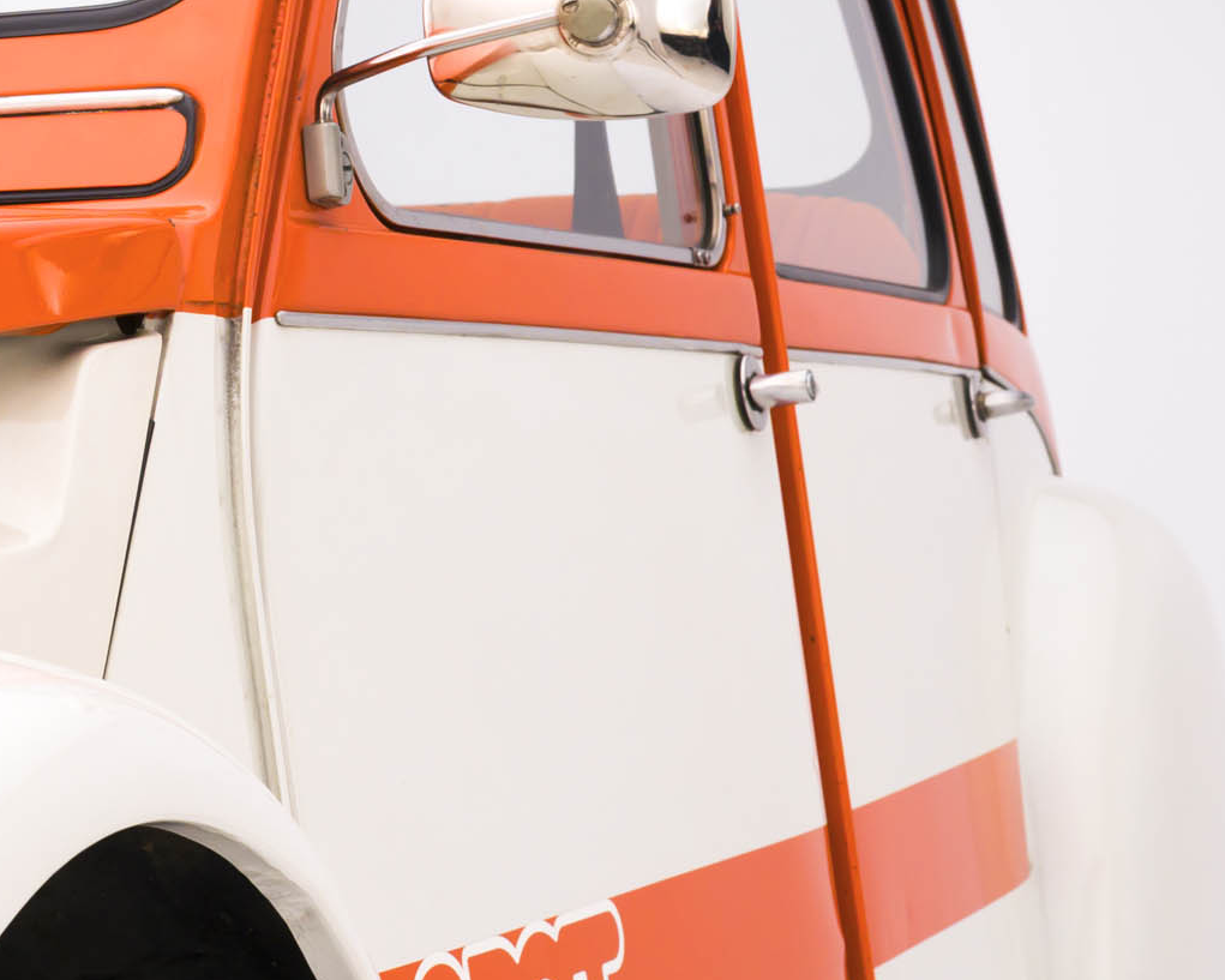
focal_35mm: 131
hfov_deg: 13.9
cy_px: 650
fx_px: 4750
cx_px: -559
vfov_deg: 11.8
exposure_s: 1/100
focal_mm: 44
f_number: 11
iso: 100
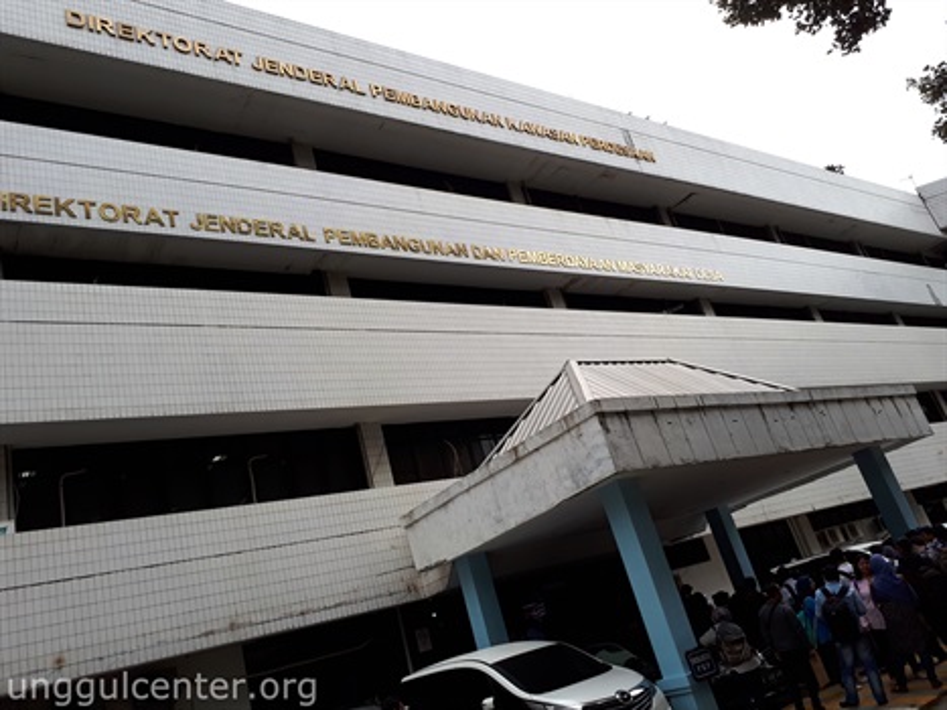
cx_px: 474
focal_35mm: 27
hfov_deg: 65.3
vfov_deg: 51.3
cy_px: 355
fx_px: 738
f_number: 1.9
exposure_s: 1/536
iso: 40
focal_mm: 3.6
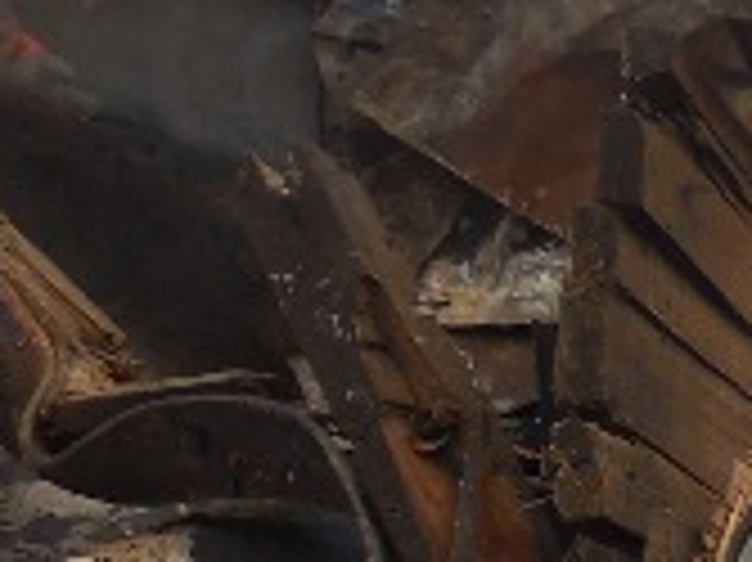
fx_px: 3126
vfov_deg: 10.0
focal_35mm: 144
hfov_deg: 12.0
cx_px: 1572
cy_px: 827
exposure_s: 1/160
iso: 125
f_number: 3.2
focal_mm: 5.3
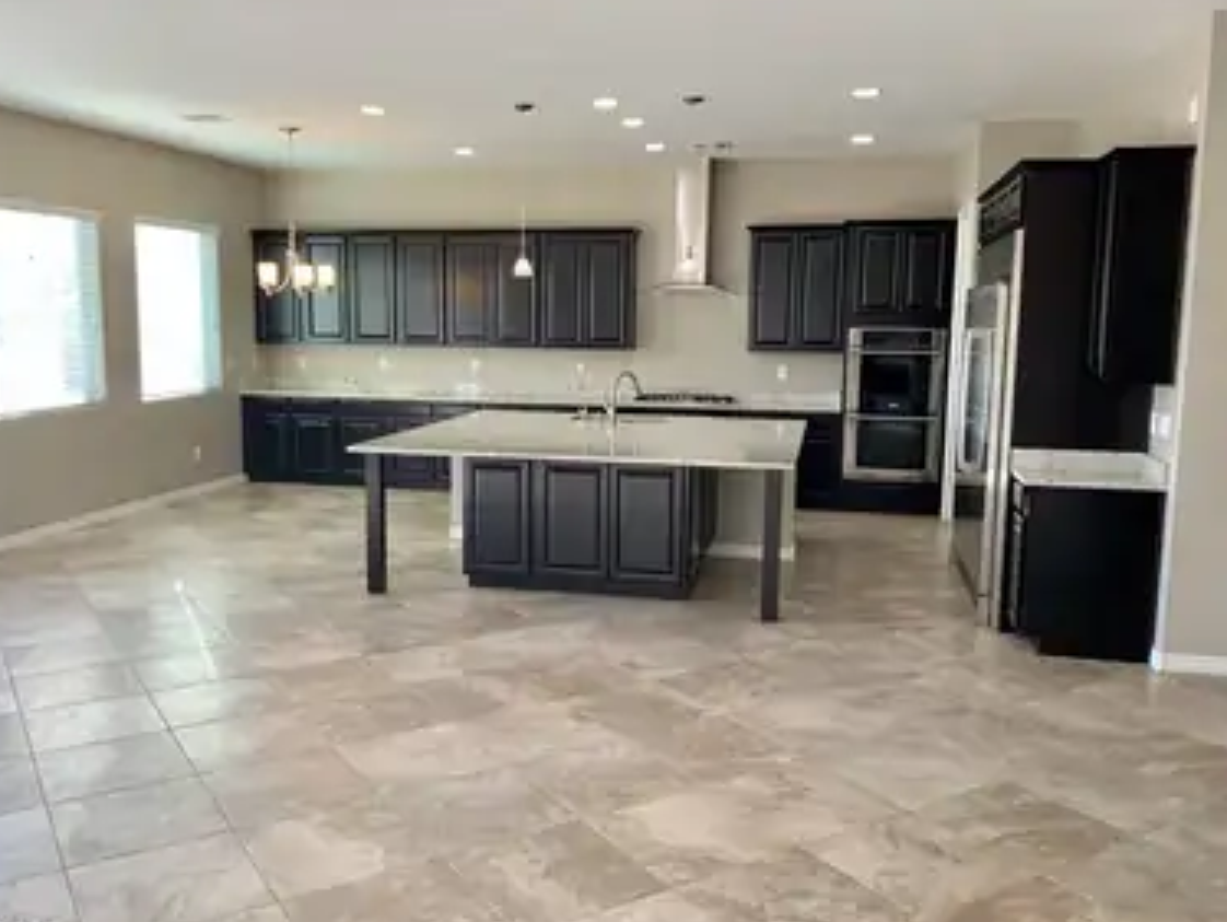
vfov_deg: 45.5
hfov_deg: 58.3
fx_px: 1100
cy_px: 463
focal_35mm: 31
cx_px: 581
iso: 40
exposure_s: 1/120
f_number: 1.8
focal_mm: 3
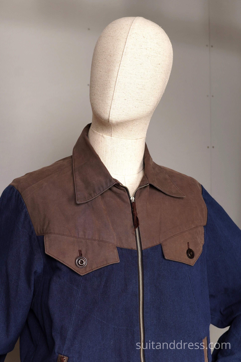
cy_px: 181
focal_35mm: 48
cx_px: 120
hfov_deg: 28.1
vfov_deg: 41.1
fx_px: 482
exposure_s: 1/15
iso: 200
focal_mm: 32
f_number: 5.6
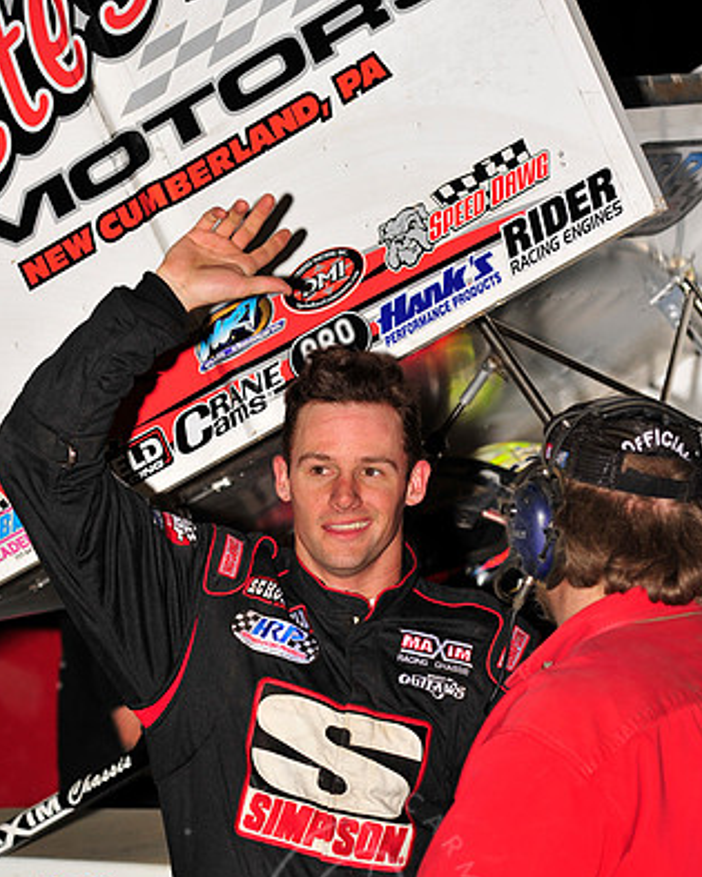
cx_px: 316
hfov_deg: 7.2
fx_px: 5560
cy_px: 572
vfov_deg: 9.0
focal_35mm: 214
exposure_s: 1/250
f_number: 5.6
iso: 500
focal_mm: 155
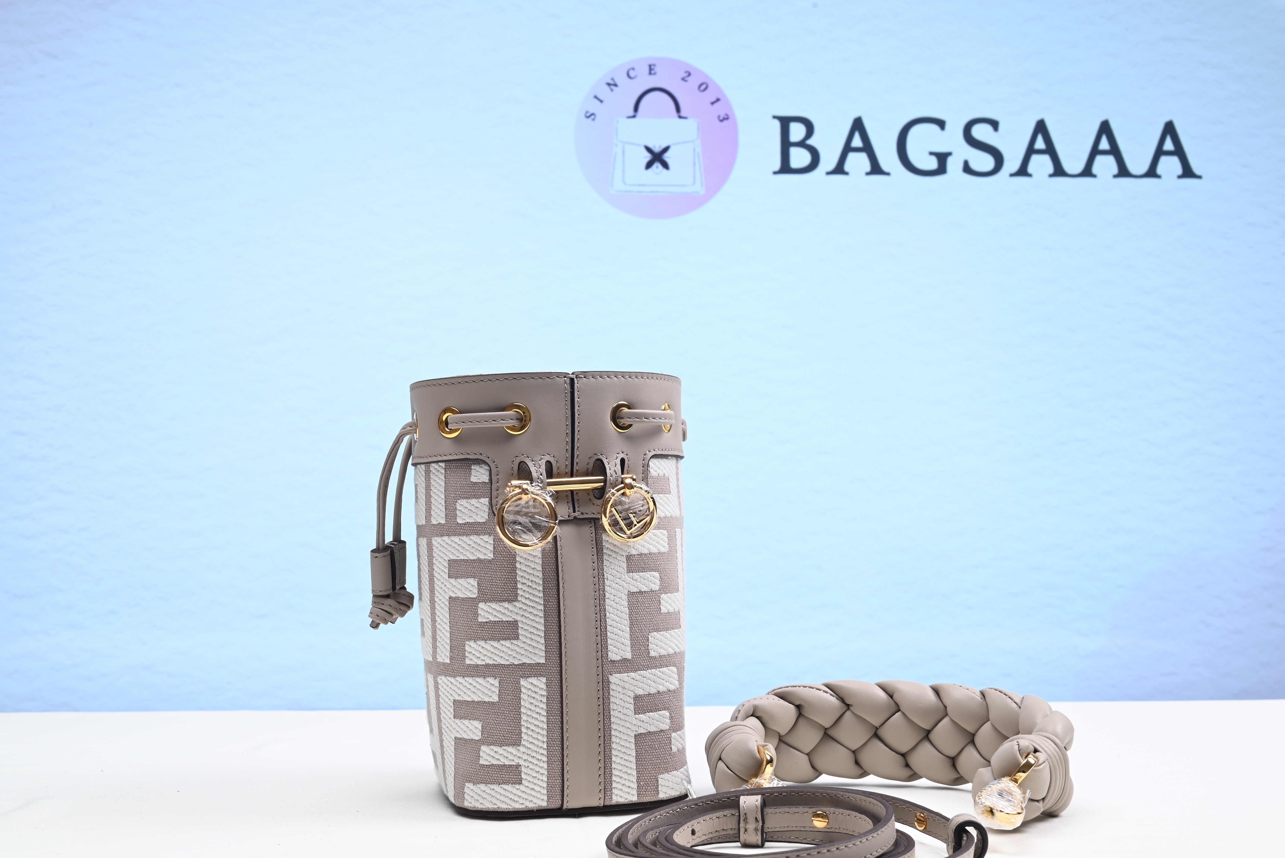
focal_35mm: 42
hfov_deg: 46.4
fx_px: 1500
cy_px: 429
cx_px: 642
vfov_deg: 31.9
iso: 100
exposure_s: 1/2
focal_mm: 42
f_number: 16
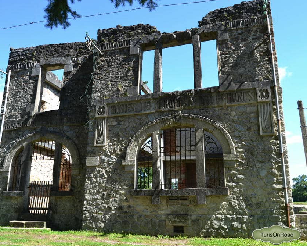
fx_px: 282
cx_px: 158
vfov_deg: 47.1
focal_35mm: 31
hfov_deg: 57.2
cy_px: 123
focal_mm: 18
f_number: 6.3
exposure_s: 1/160
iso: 100
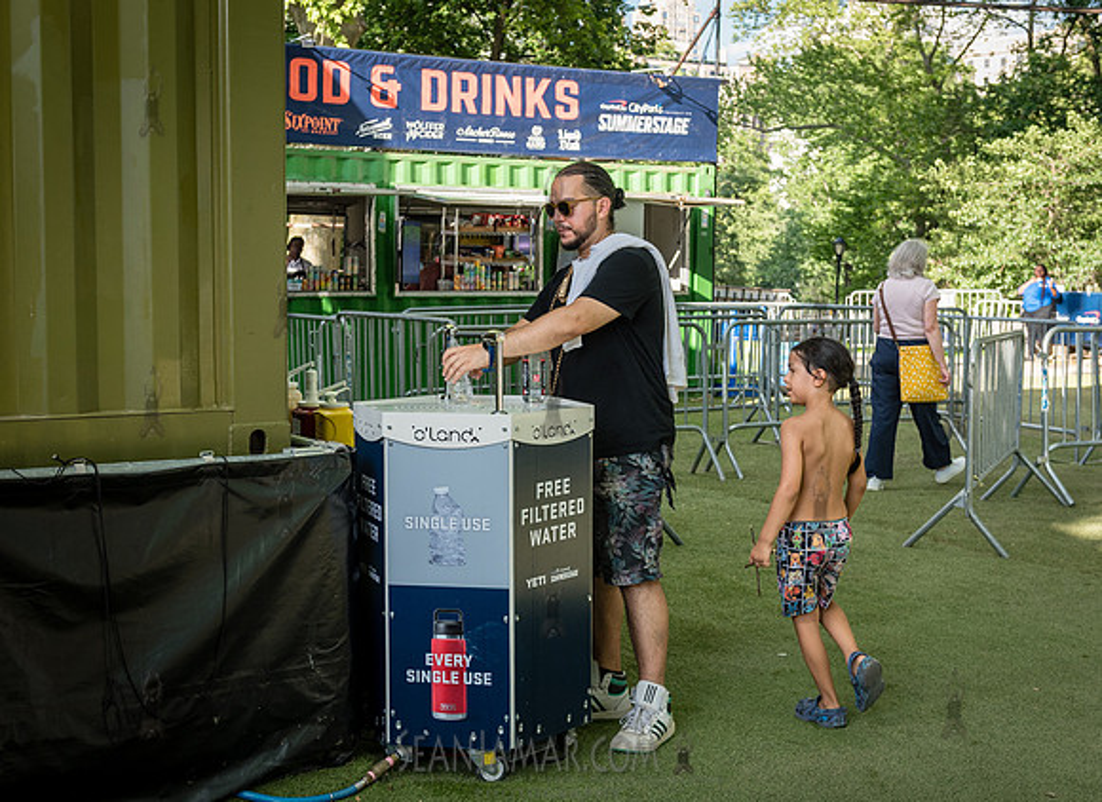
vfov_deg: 30.3
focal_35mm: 47
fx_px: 1480
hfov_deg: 40.8
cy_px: 372
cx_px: 520
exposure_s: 1/500
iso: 400
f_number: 4
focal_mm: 36
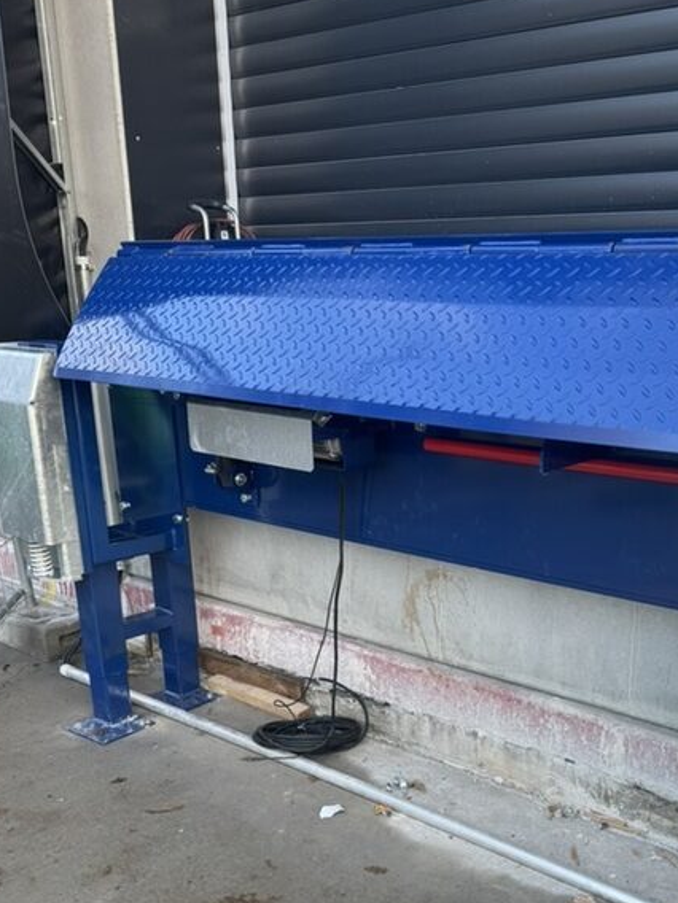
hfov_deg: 37.4
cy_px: 642
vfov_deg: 47.7
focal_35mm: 38
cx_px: 440
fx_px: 992
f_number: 1.78
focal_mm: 6.76
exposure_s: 1/121
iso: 64
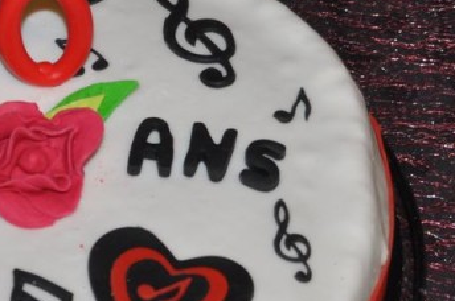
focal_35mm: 134
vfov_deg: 10.2
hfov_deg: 15.2
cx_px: 42
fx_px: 1690
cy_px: 165
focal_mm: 30
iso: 640
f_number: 4.2
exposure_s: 1/60
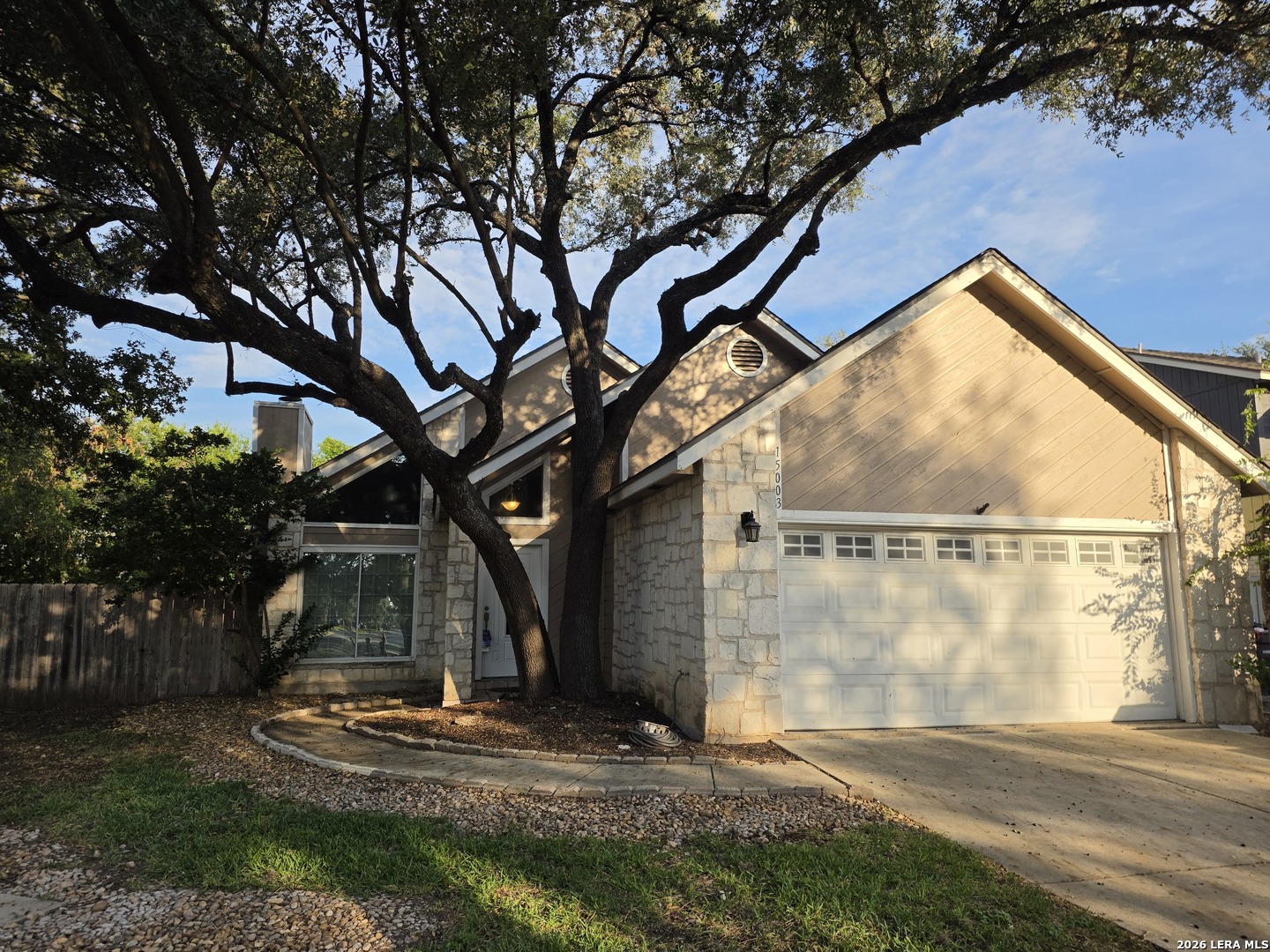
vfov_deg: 58.9
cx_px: 635
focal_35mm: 23
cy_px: 476
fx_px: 844
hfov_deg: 73.9
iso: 80
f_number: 1.7
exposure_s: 1/3436
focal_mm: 6.25
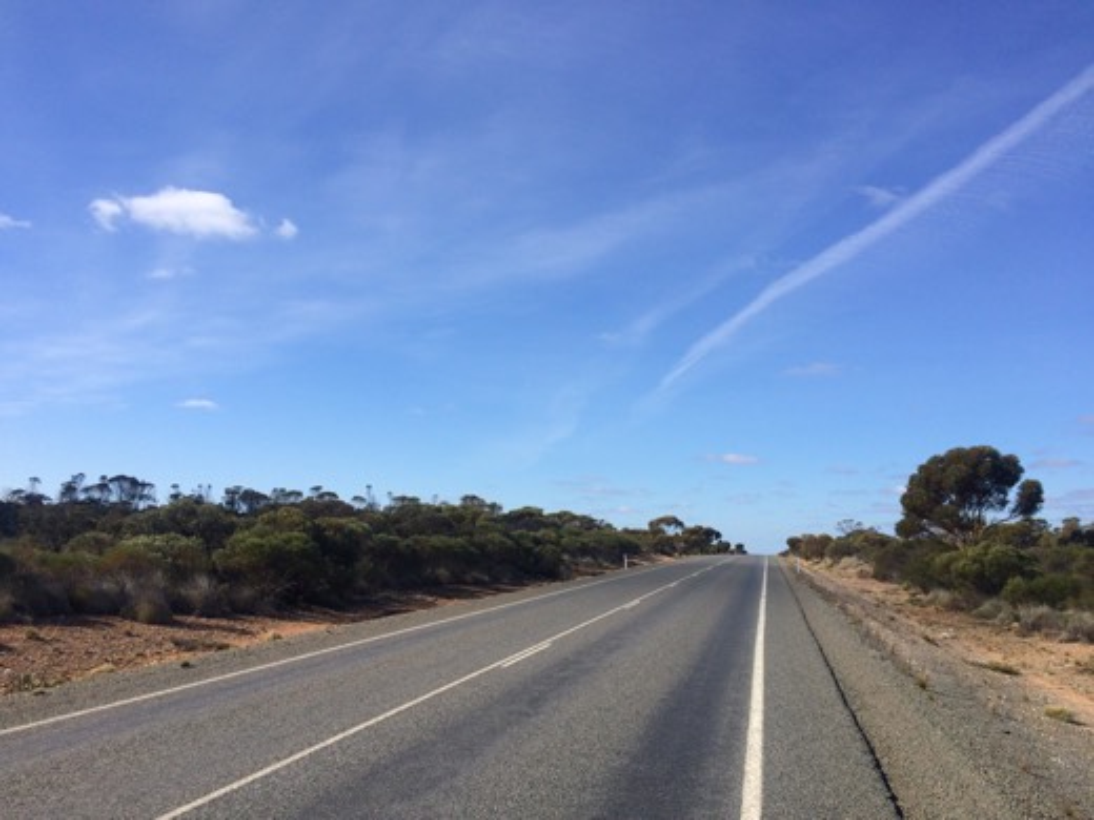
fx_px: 917
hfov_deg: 61.7
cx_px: 547
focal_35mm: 29
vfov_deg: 48.2
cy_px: 410
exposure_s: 1/2283
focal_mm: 4.15
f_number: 2.2
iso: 32
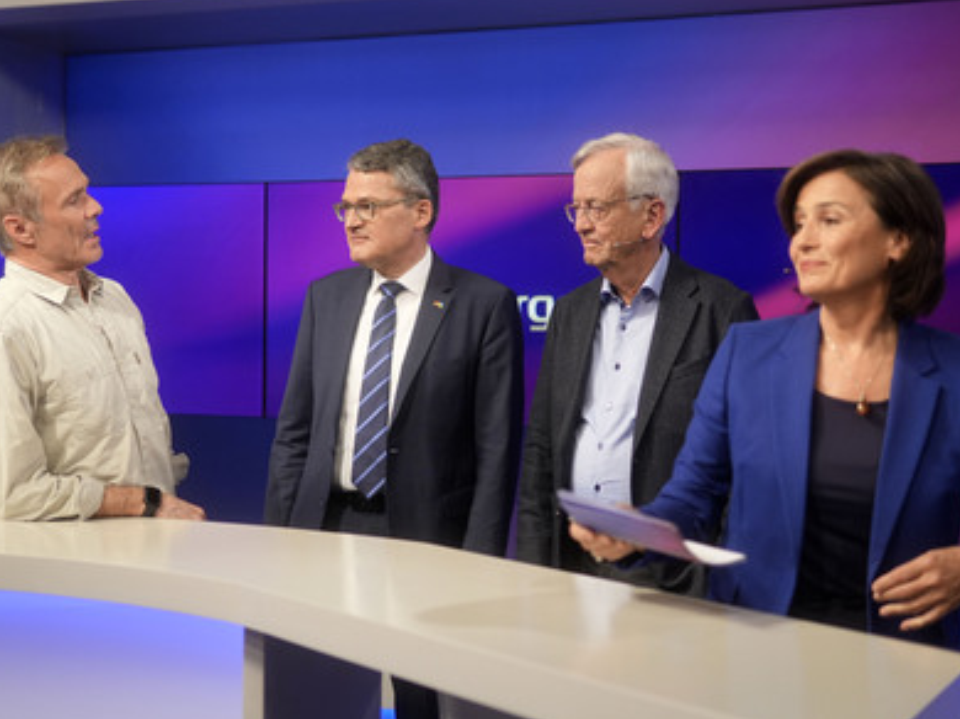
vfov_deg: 29.1
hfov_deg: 38.2
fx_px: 1386
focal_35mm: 50
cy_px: 355
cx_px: 481
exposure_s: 1/320
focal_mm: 30
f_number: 1.6
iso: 640
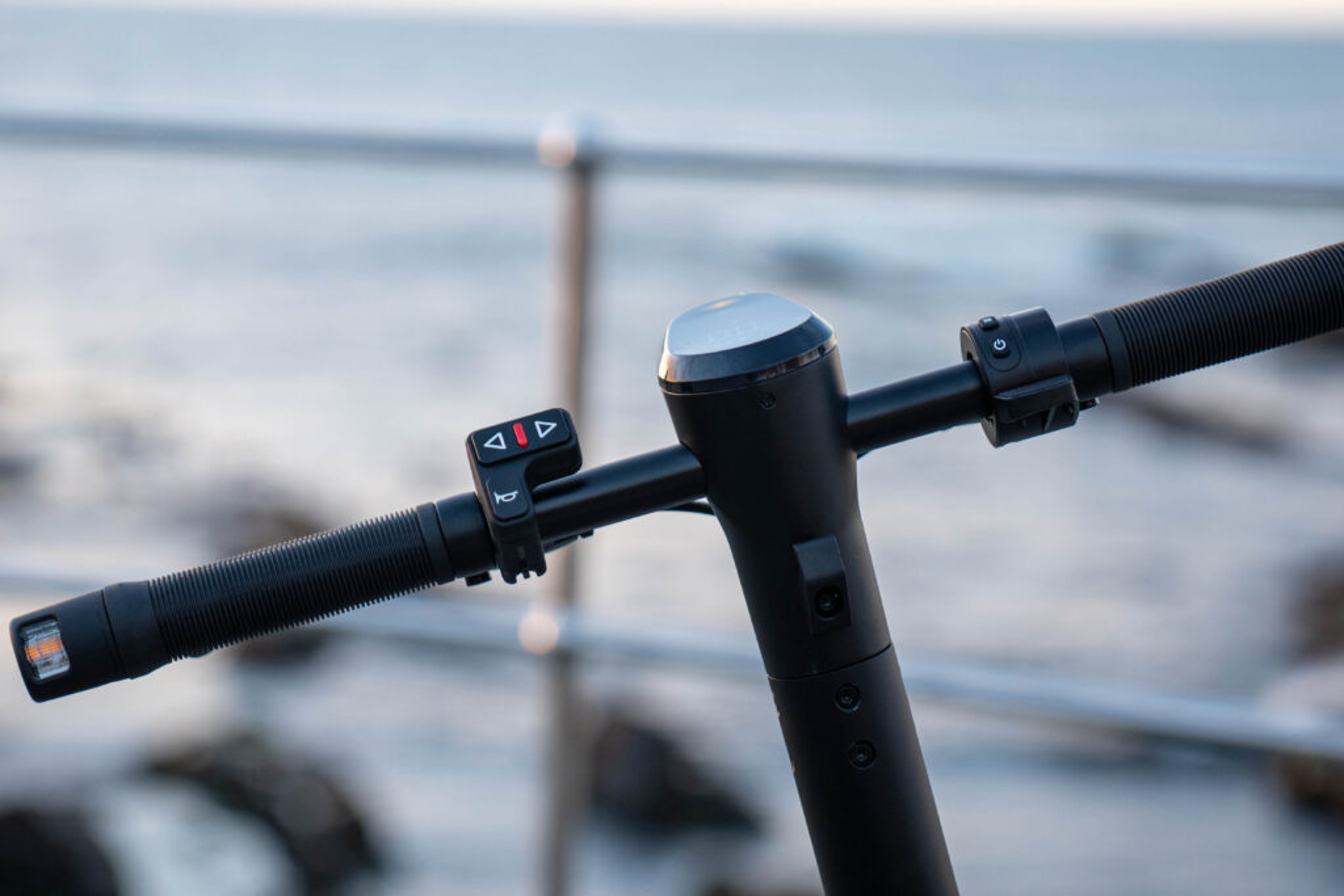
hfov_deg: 19.5
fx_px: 3920
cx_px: 672
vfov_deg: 13.0
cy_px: 448
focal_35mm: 105
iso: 400
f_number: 2.8
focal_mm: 70
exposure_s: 1/200
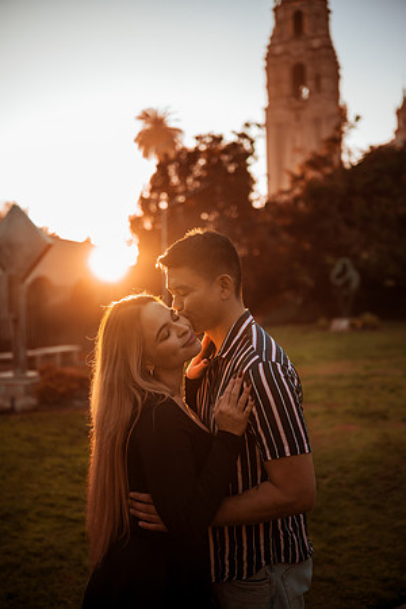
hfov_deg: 37.9
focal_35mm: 35
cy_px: 304
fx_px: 592
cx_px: 203
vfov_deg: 54.4
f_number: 1.8
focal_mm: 35
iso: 100
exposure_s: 1/400
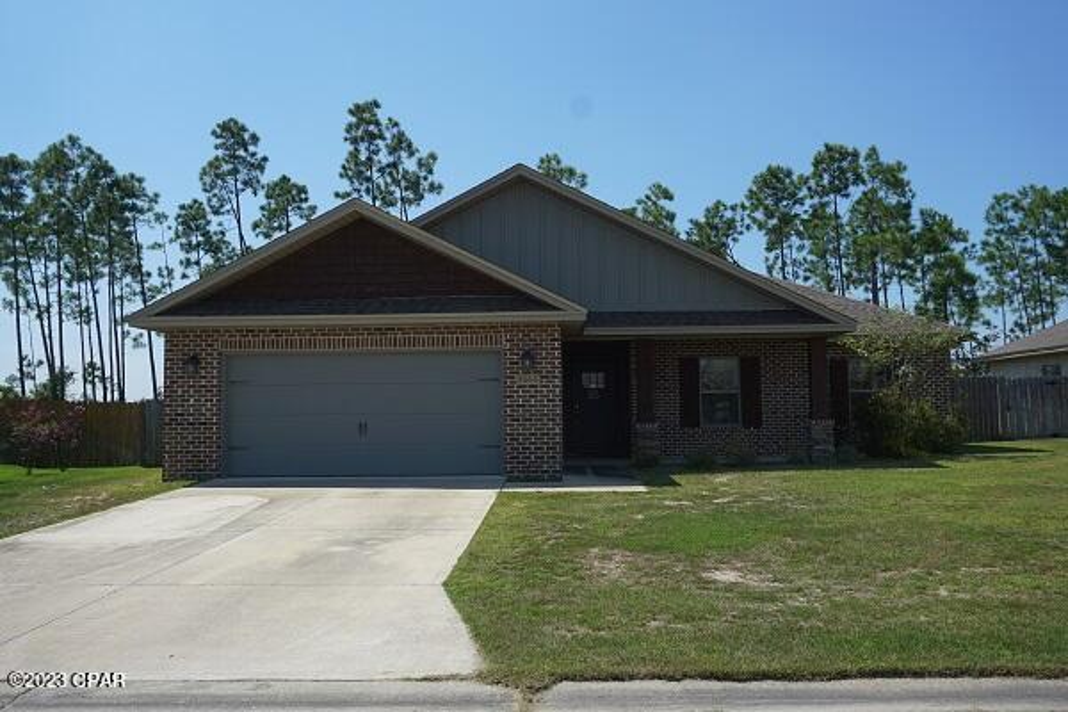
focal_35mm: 32
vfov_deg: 41.7
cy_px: 356
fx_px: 934
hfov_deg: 59.5
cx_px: 534
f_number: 5.6
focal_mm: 21
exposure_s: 1/640
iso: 100
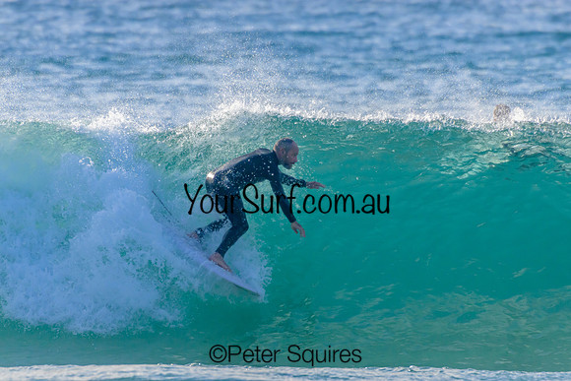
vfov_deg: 1.6
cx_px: 286
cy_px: 190
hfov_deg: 2.4
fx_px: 13484
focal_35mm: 850
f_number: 11
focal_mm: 850
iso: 1600
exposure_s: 1/2000
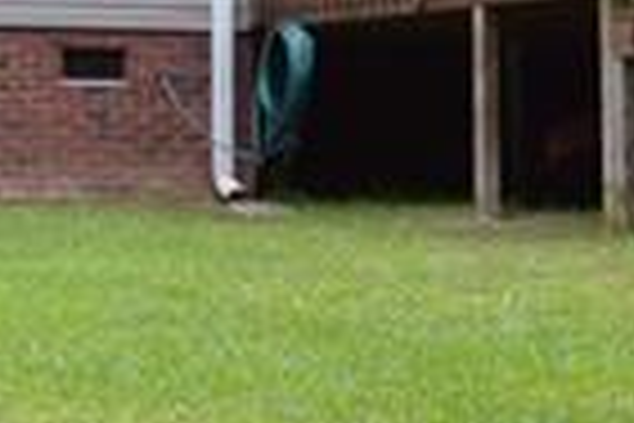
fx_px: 3839
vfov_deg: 6.3
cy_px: 14
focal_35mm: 218
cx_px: -148
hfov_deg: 9.3
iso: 400
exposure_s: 1/100
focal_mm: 20
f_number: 5.6
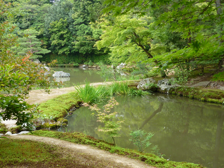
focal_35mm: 48
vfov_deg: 30.3
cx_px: 112
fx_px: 311
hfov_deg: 39.7
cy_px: 84
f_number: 3.8
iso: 80
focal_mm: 7.9
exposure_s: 1/40
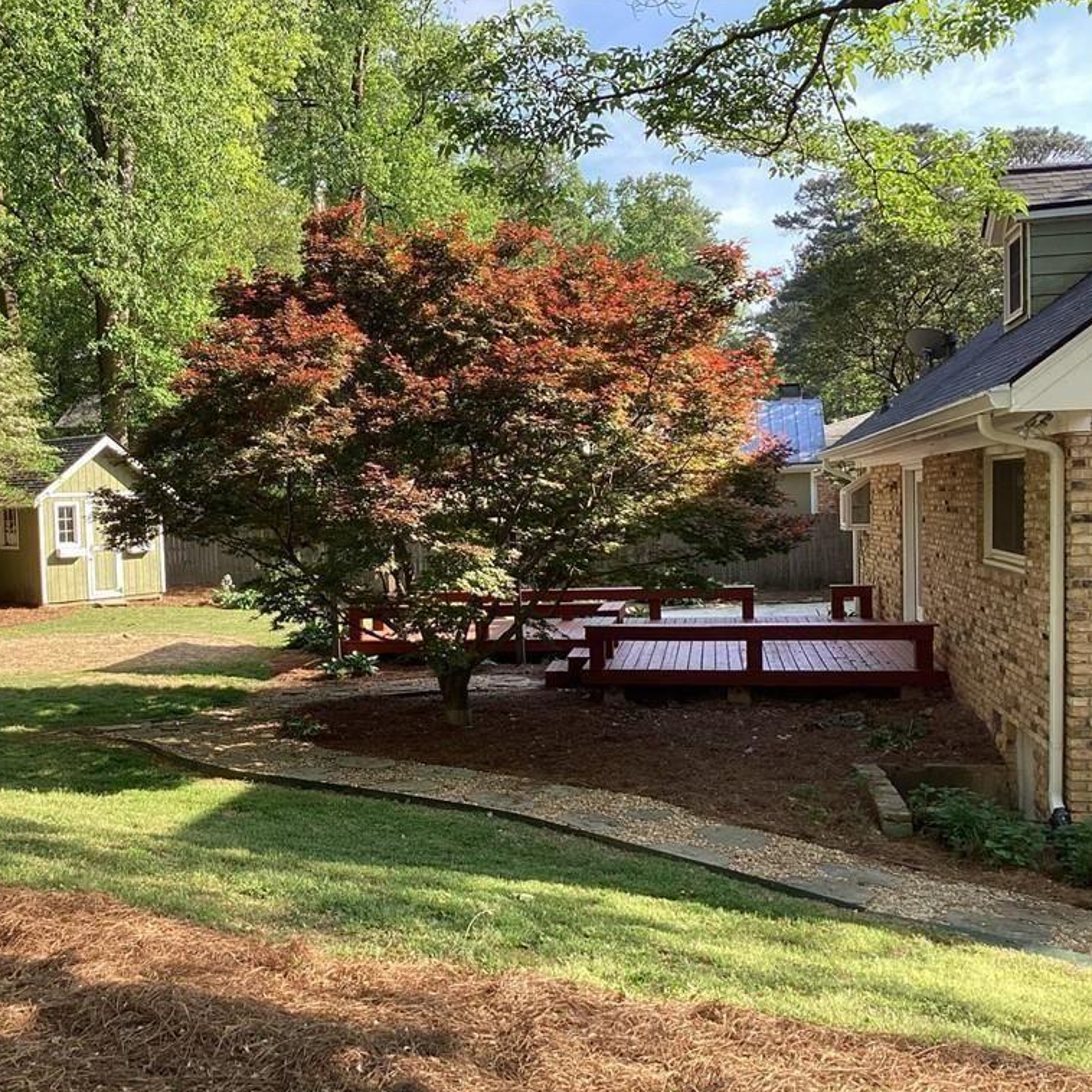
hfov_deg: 44.3
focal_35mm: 37
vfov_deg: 44.9
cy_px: 549
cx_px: 372
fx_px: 1321
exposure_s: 1/161
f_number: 2.4
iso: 25
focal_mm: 3.3
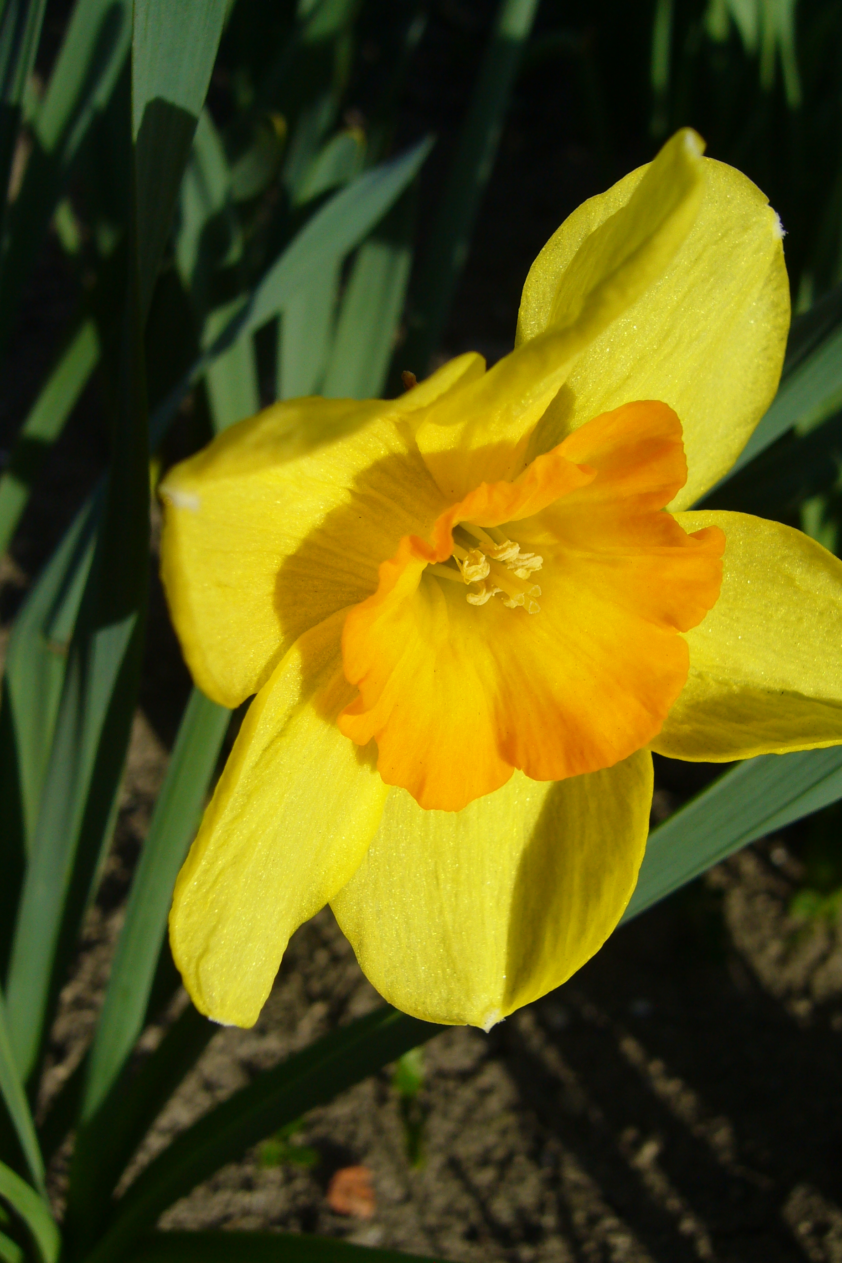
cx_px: 439
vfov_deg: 51.9
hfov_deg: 35.9
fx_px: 1298
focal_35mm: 37
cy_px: 635
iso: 80
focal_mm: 5.8
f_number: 5.6
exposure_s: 1/320
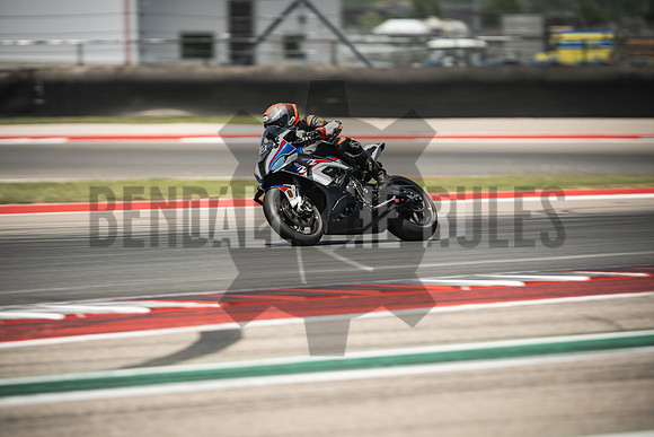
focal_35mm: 300
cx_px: 327
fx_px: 5451
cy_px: 218
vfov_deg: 4.6
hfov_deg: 6.9
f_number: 2.5
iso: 160
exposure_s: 1/250
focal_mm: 200
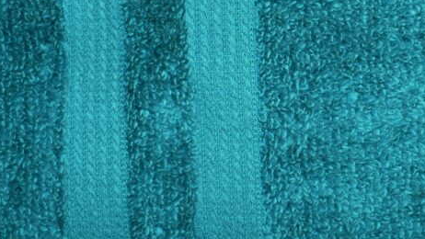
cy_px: 40
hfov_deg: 30.9
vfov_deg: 17.8
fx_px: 755
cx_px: 318
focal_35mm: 67
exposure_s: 1/30
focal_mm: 6.1
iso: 100
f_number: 2.8
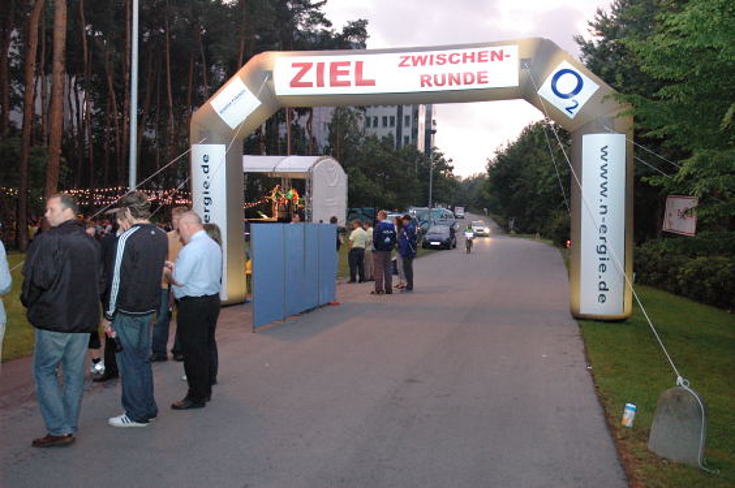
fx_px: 734
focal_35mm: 36
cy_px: 244
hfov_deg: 53.2
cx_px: 368
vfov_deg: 36.8
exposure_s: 1/60
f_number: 4
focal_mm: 24
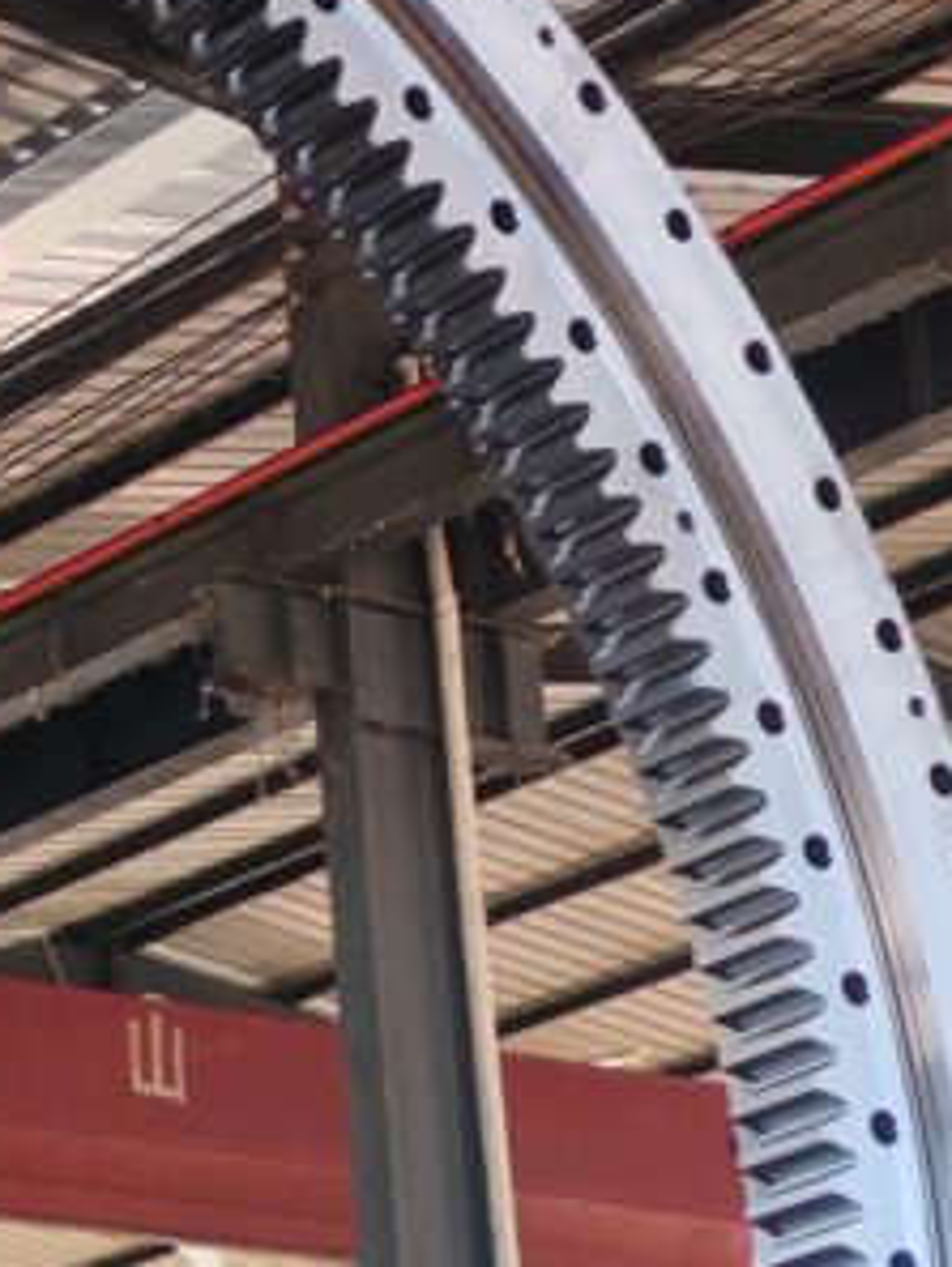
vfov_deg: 12.1
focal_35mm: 161
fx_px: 5899
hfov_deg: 8.8
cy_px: 1244
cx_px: -777
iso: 200
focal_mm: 5.52
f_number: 1.95
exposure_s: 1/100
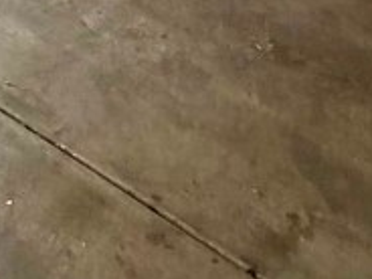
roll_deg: +1.3
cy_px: -473
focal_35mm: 78
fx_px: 838
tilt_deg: +1.2
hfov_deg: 22.2
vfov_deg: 12.5
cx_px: -121
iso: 50
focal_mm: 2.22
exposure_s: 1/502
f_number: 2.2
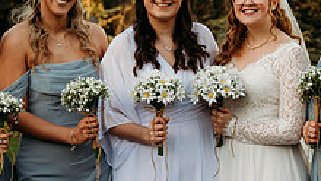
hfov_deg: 11.1
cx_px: 258
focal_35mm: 193
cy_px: 188
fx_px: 1644
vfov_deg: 6.3
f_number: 4
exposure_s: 1/250
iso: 100
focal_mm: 70
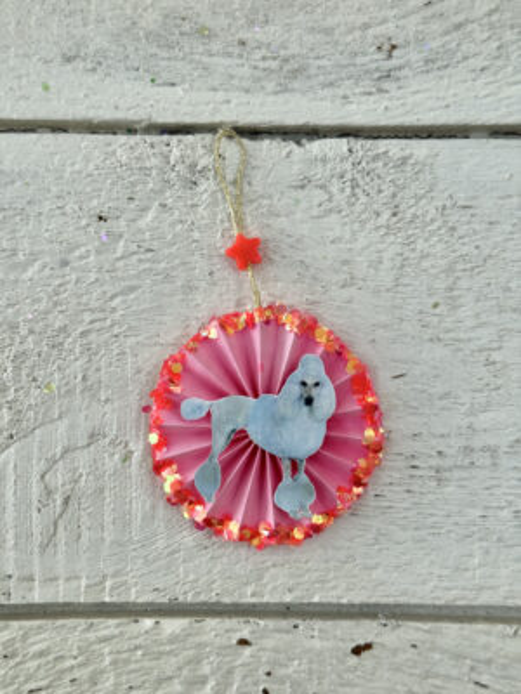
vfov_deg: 39.7
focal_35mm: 48
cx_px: 260
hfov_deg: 30.3
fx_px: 963
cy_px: 347
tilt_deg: -84.5
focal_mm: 6.76
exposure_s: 1/1215
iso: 64
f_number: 1.78
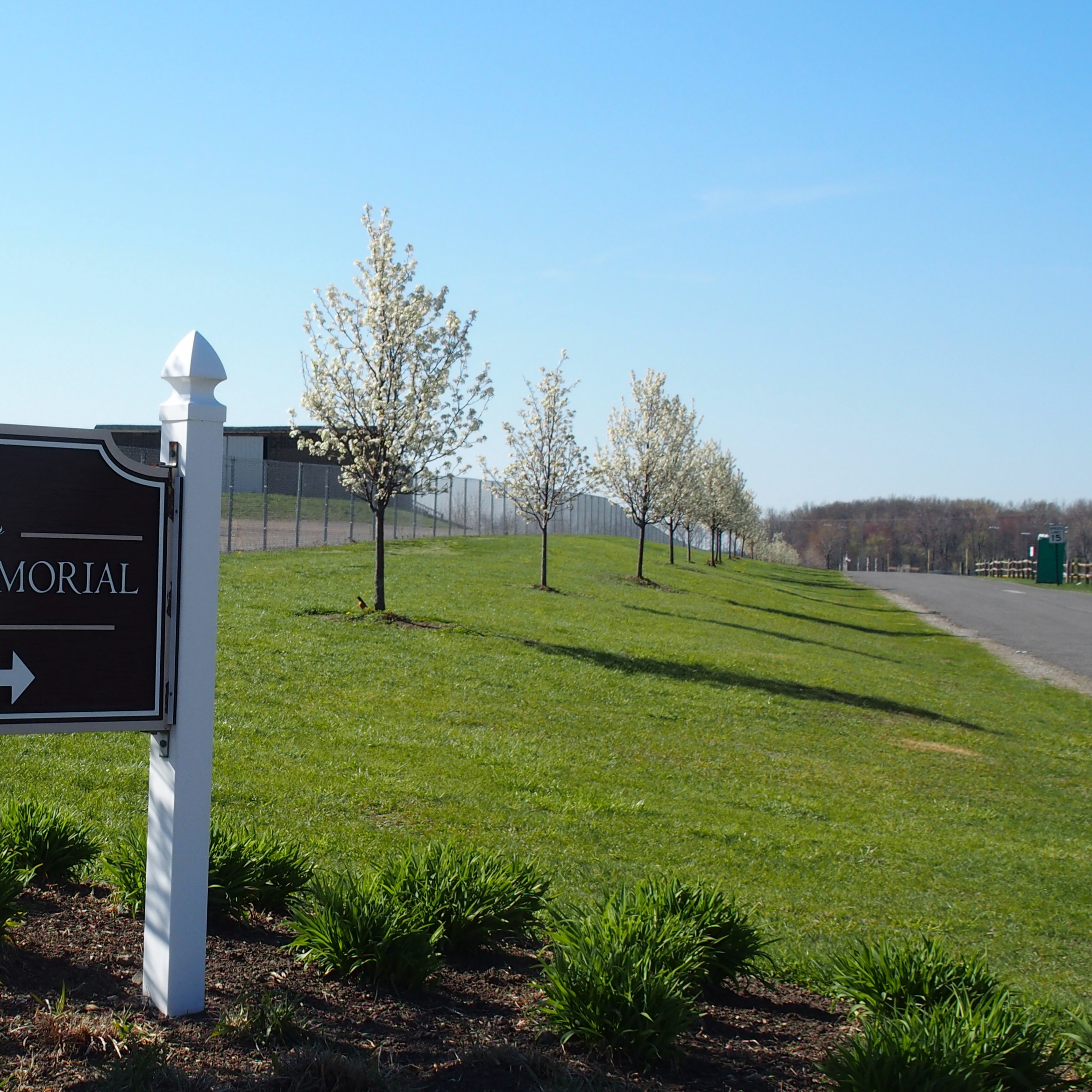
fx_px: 2463
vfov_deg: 25.0
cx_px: 238
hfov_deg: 24.6
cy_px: 525
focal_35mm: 69
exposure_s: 1/500
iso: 100
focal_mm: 9.8
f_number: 5
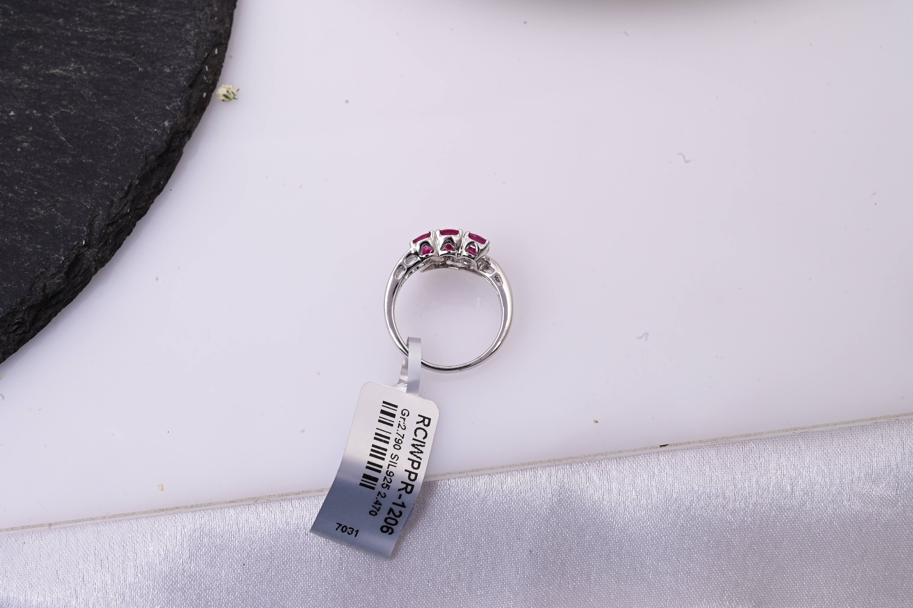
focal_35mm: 70
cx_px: 456
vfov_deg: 19.4
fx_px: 1774
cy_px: 304
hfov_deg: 28.9
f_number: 20
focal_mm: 70
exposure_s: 1/80
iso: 640
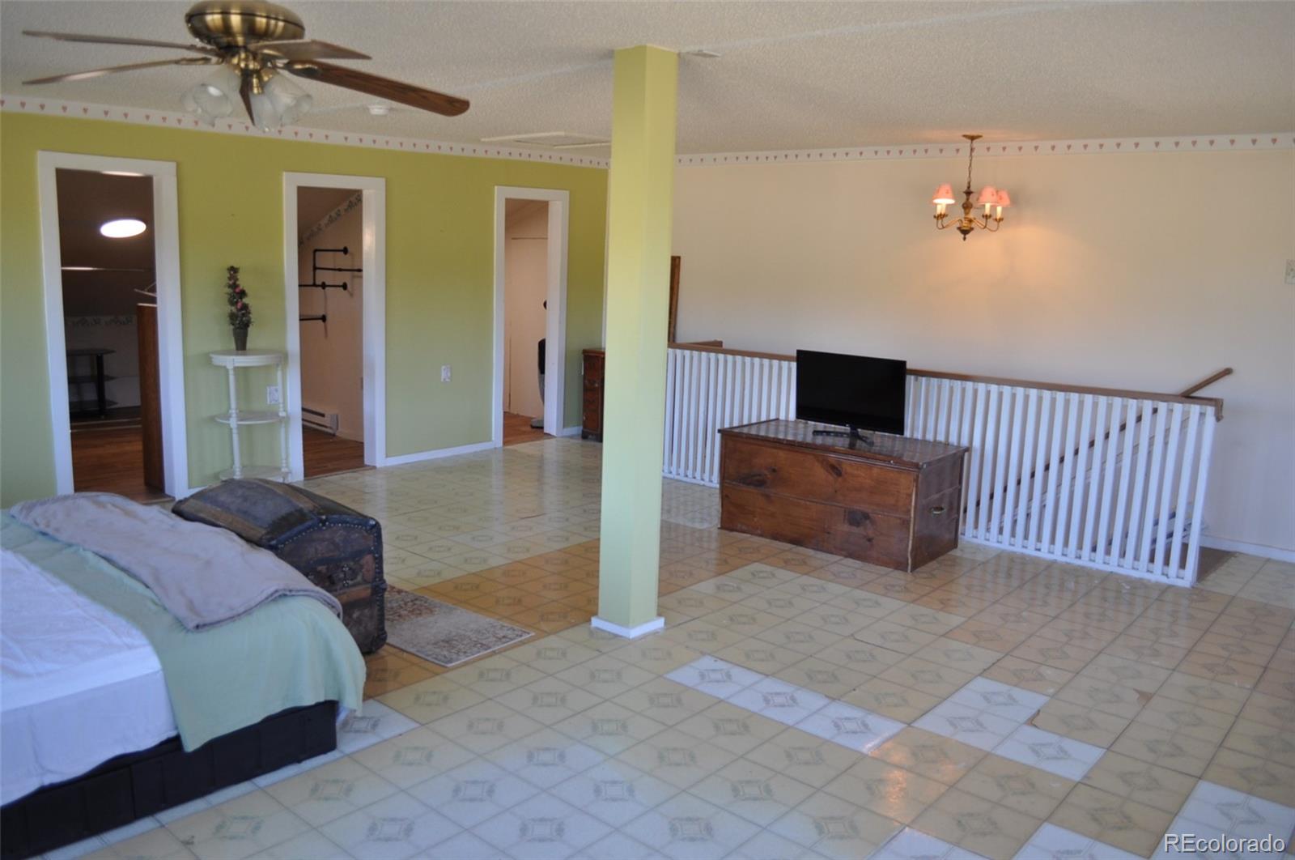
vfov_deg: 47.8
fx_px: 970
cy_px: 430
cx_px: 648
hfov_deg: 67.5
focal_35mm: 27
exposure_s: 1/80
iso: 400
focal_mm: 18
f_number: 4.5
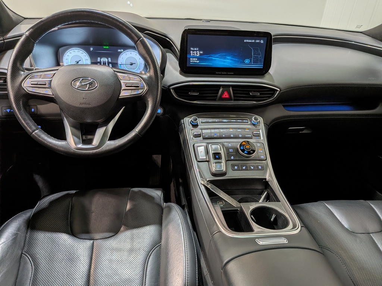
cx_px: 191
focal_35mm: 24
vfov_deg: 56.8
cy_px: 143
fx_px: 265
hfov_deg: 71.6
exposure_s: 1/208
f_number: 1.7
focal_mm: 4.53
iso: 27
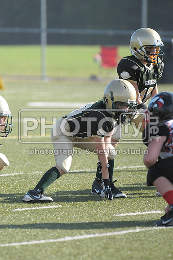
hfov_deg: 3.4
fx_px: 2928
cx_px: 86
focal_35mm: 405
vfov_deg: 5.1
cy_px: 130
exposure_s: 1/5000
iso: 1600
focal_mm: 270
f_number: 4
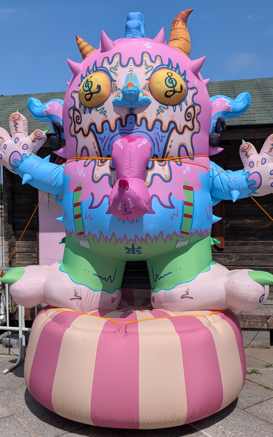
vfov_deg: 53.9
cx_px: 132
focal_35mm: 36
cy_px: 198
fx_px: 428
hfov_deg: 35.3
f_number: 1.68
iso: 22
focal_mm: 6.9
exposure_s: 1/2208
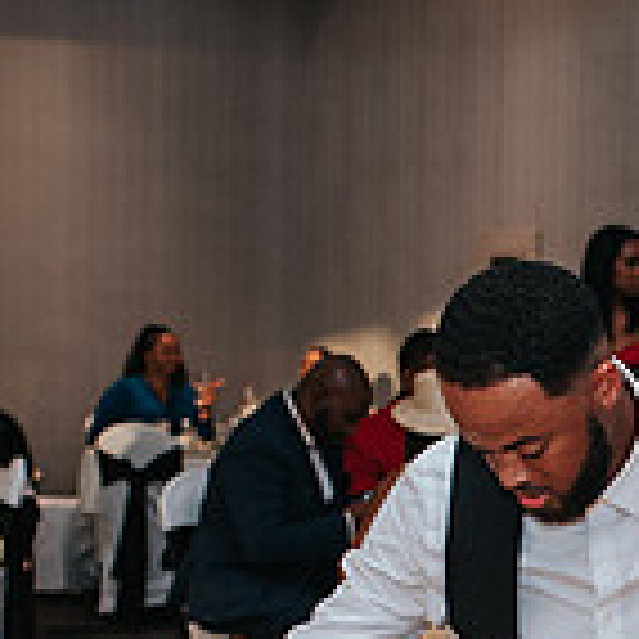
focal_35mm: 148
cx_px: 674
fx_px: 3091
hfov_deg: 11.7
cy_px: 809
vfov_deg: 11.5
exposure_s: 1/200
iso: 1000
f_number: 3.2
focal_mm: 35
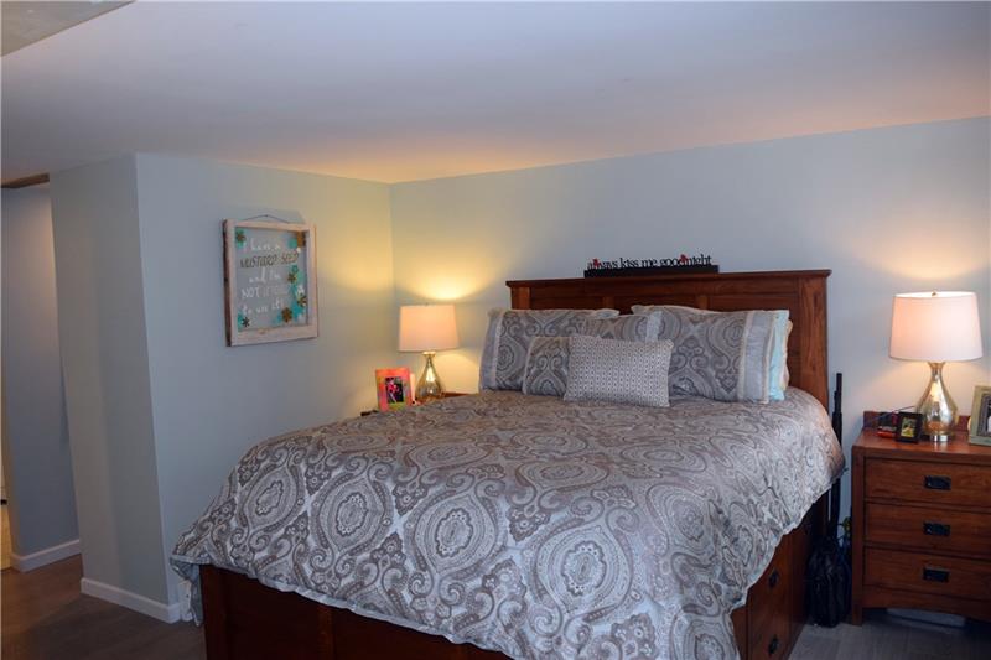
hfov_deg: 67.4
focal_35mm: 27
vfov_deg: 47.9
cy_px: 330
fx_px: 743
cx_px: 496
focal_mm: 18
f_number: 4.5
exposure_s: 1/80
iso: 800
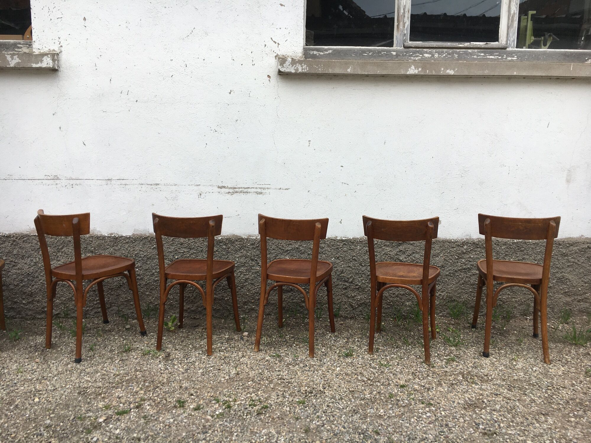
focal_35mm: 29
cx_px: 296
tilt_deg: -7.4
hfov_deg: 61.7
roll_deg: -0.3
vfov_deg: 48.2
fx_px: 495
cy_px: 222
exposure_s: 1/407
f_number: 2.2
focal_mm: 4.15
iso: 25
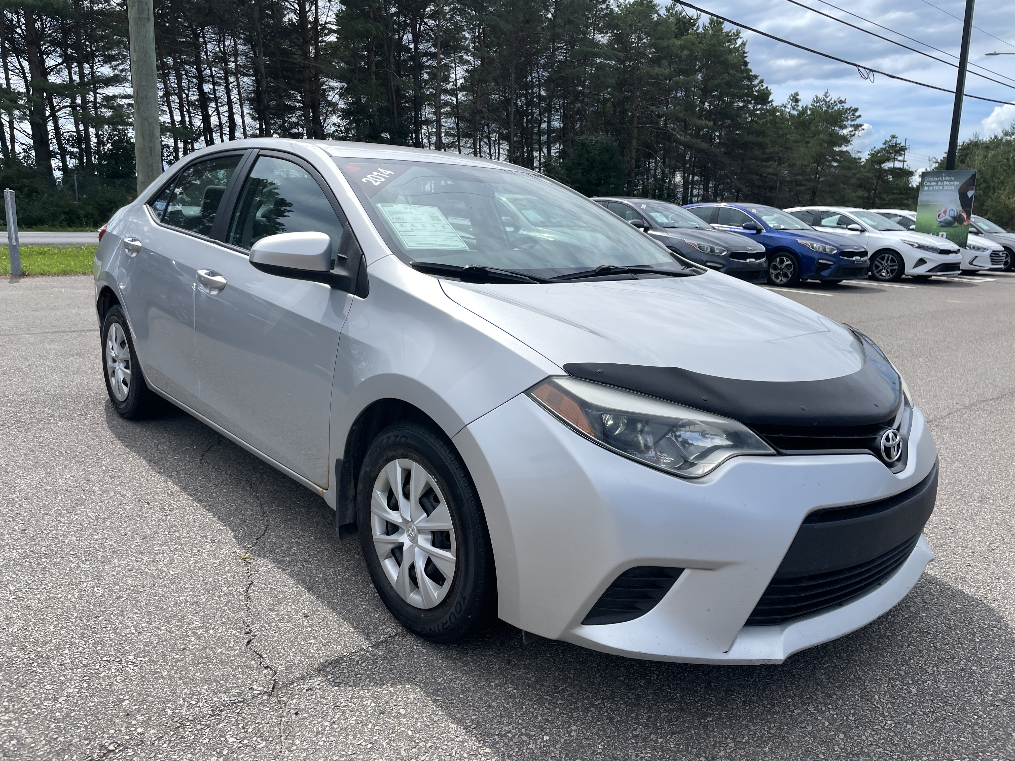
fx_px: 762
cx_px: 508
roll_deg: -1.4
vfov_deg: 53.1
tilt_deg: -10.2
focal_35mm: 26
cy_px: 380
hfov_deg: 67.3
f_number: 1.6
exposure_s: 1/4000
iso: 32
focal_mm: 4.2
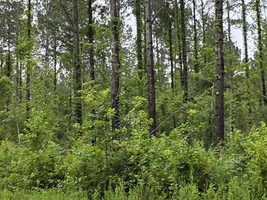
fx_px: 478
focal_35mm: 62
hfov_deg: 30.9
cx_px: 85
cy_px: 85
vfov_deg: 23.6
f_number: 1.9
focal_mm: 2.2
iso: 40
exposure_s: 1/367
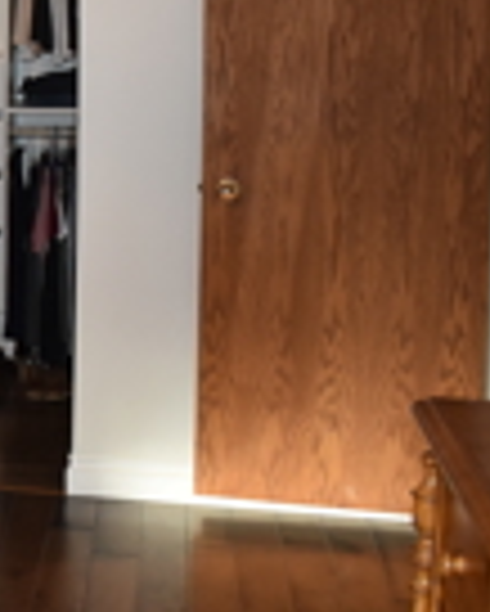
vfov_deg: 22.6
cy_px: 176
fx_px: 1521
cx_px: -441
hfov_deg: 15.3
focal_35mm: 84
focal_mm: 18
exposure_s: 1/60
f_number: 3.5
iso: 1000
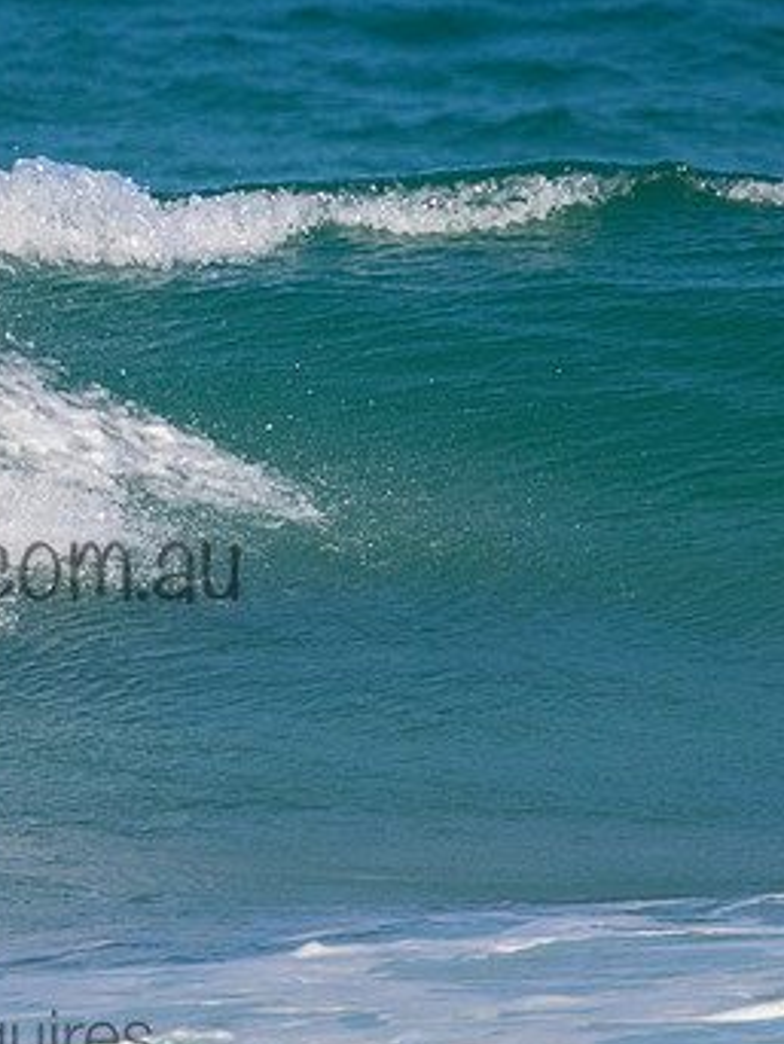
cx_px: 73
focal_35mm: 1785
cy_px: 402
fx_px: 53836
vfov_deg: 1.1
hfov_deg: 0.8
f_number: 11
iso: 1400
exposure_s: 1/2000
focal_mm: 800
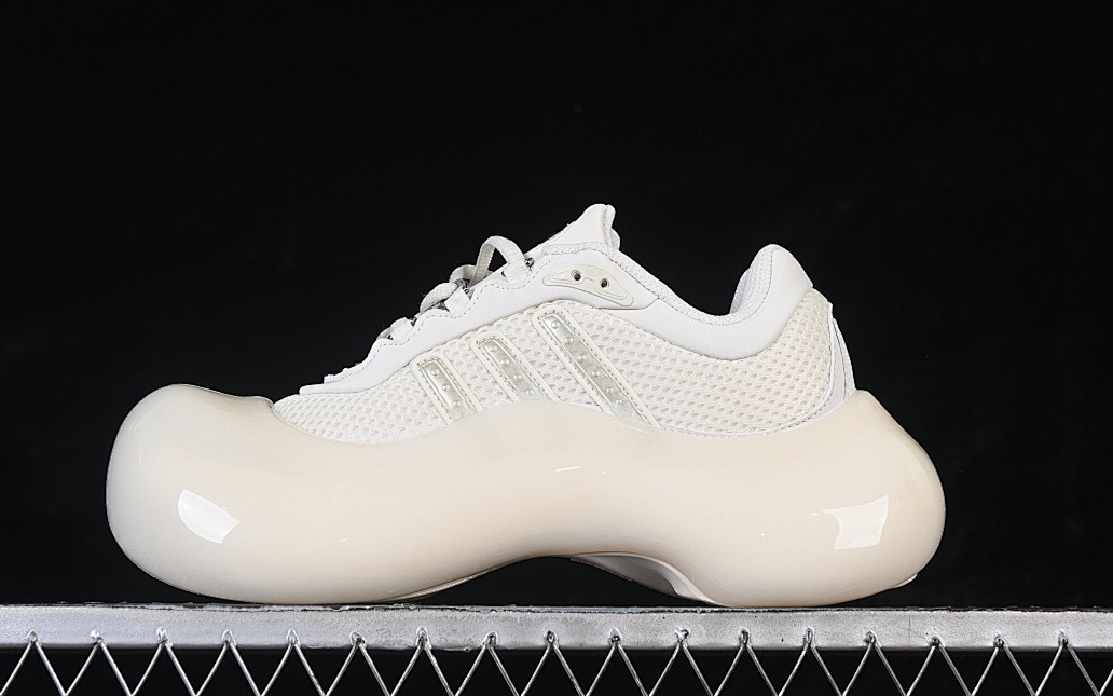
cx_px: 536
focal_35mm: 80
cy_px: 363
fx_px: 2427
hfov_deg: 25.8
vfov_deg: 16.3
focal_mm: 50
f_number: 8
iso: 160
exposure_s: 1/80
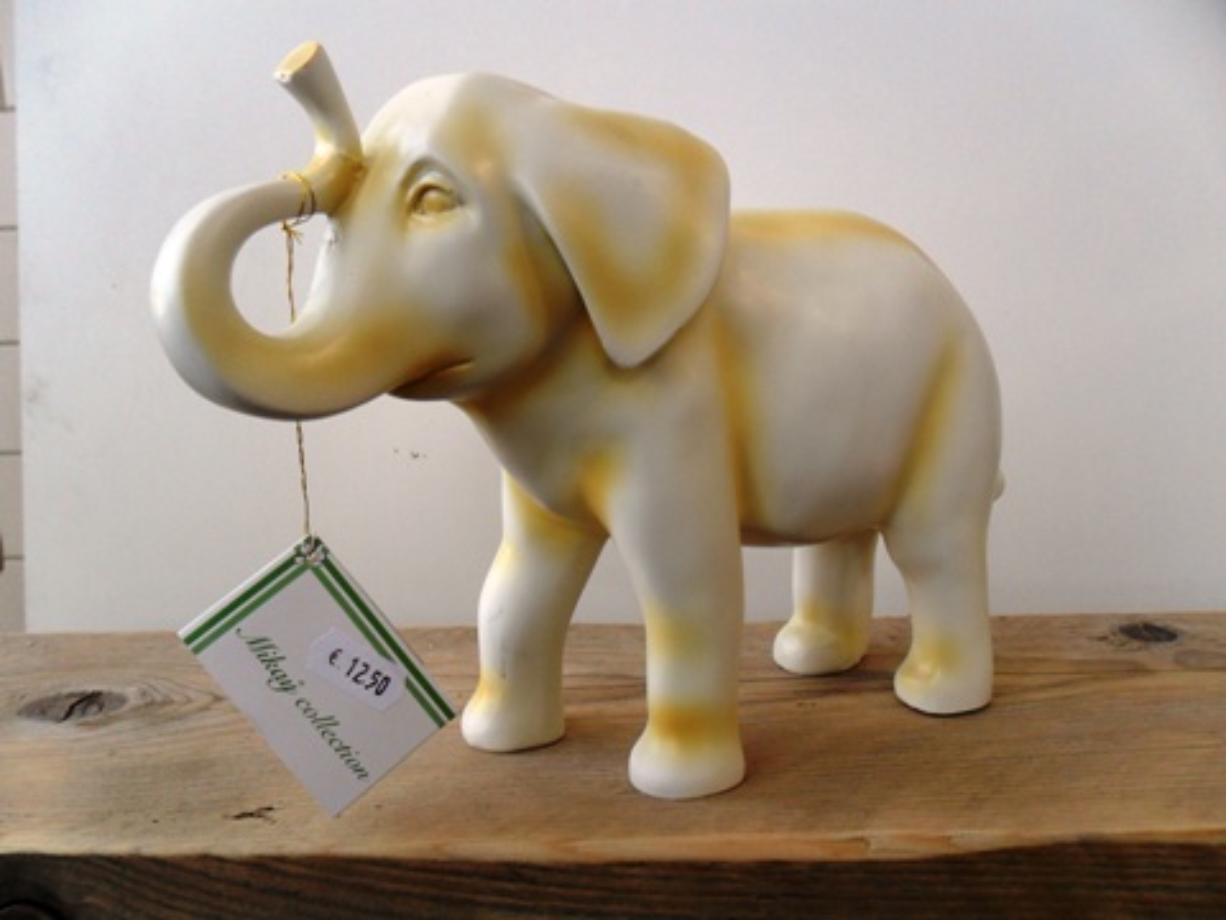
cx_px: 613
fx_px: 956
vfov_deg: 51.4
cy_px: 460
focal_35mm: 27
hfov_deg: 65.3
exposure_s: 1/60
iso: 100
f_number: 3.5
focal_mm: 4.9
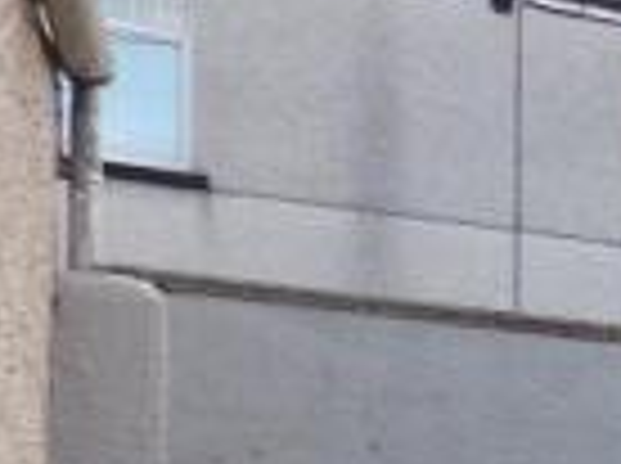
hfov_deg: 16.6
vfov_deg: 14.7
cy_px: 714
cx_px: 1195
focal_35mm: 93
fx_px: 1665
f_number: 3.1
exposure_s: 1/125
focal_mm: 4
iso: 100
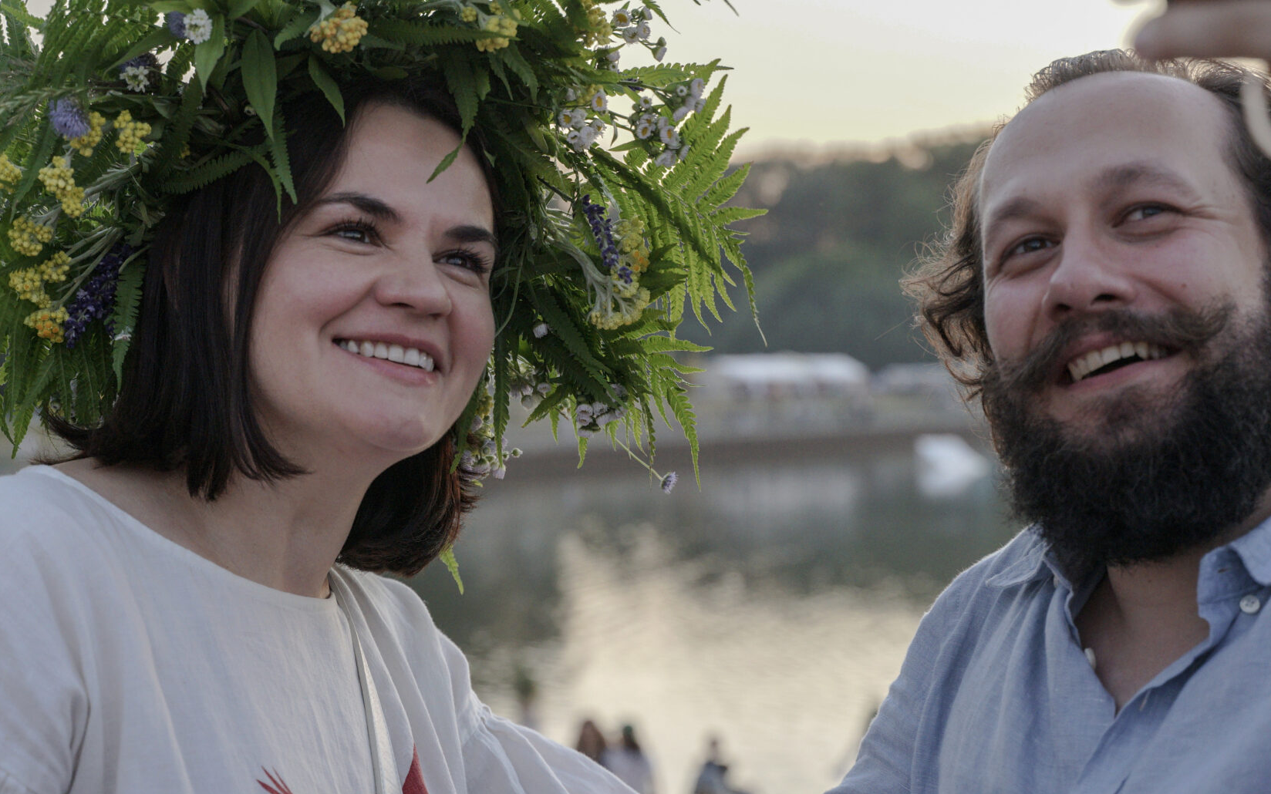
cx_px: 578
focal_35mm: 76
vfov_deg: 17.1
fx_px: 2633
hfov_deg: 27.1
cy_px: 282
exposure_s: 1/160
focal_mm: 48
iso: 800
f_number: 4
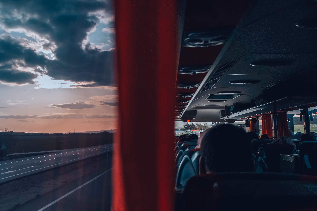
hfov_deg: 50.5
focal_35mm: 38
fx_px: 335
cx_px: 132
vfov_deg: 34.9
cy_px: 128
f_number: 3.5
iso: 100
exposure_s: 1/100
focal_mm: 20
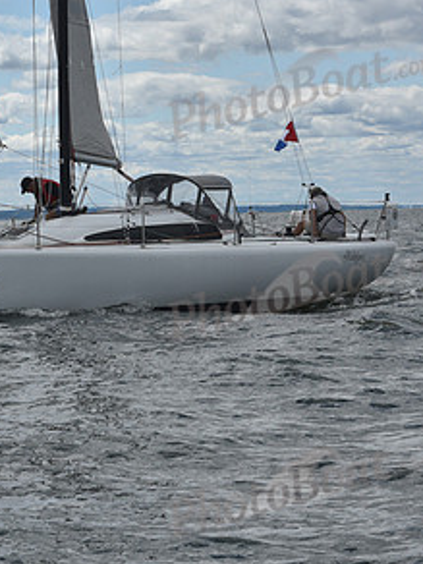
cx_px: 70
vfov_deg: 13.2
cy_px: 217
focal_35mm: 149
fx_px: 2428
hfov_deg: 9.9
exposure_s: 1/800
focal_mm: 78
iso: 250
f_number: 11
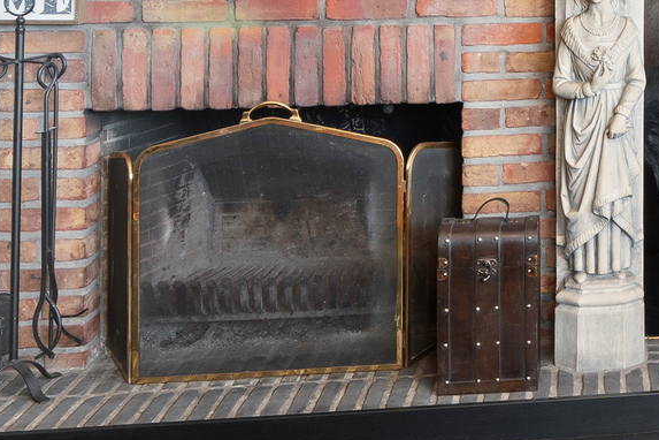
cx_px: 767
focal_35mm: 67
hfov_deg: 27.0
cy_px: -138
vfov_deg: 18.8
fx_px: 1226
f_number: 11
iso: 250
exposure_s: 1/2
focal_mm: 16
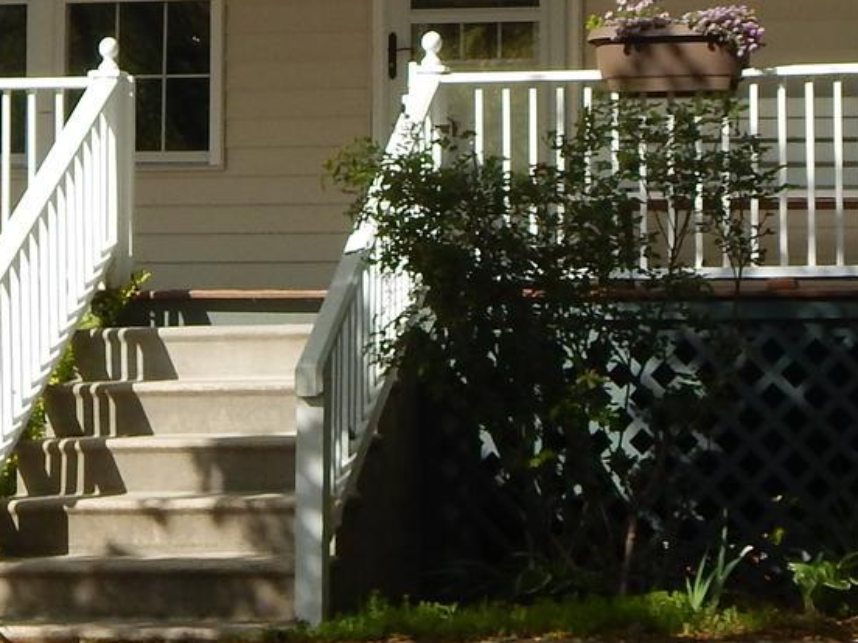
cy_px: -64
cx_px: 417
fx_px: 3495
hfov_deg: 14.0
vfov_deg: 10.4
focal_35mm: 141
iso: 125
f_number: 3.4
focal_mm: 6.8
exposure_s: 1/1250
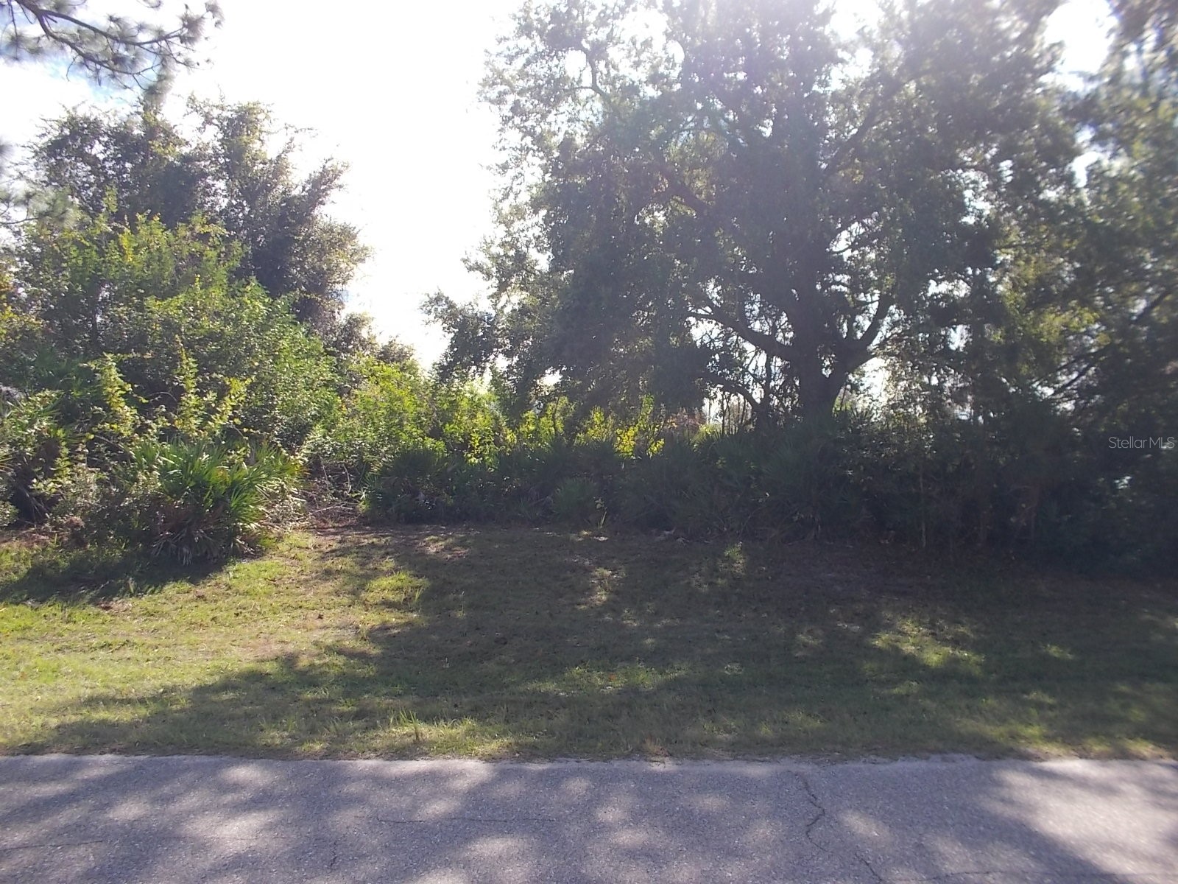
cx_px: 589
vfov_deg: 48.2
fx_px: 987
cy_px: 442
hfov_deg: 61.7
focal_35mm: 29
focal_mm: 4.1
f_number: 3.3
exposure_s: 1/400
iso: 80
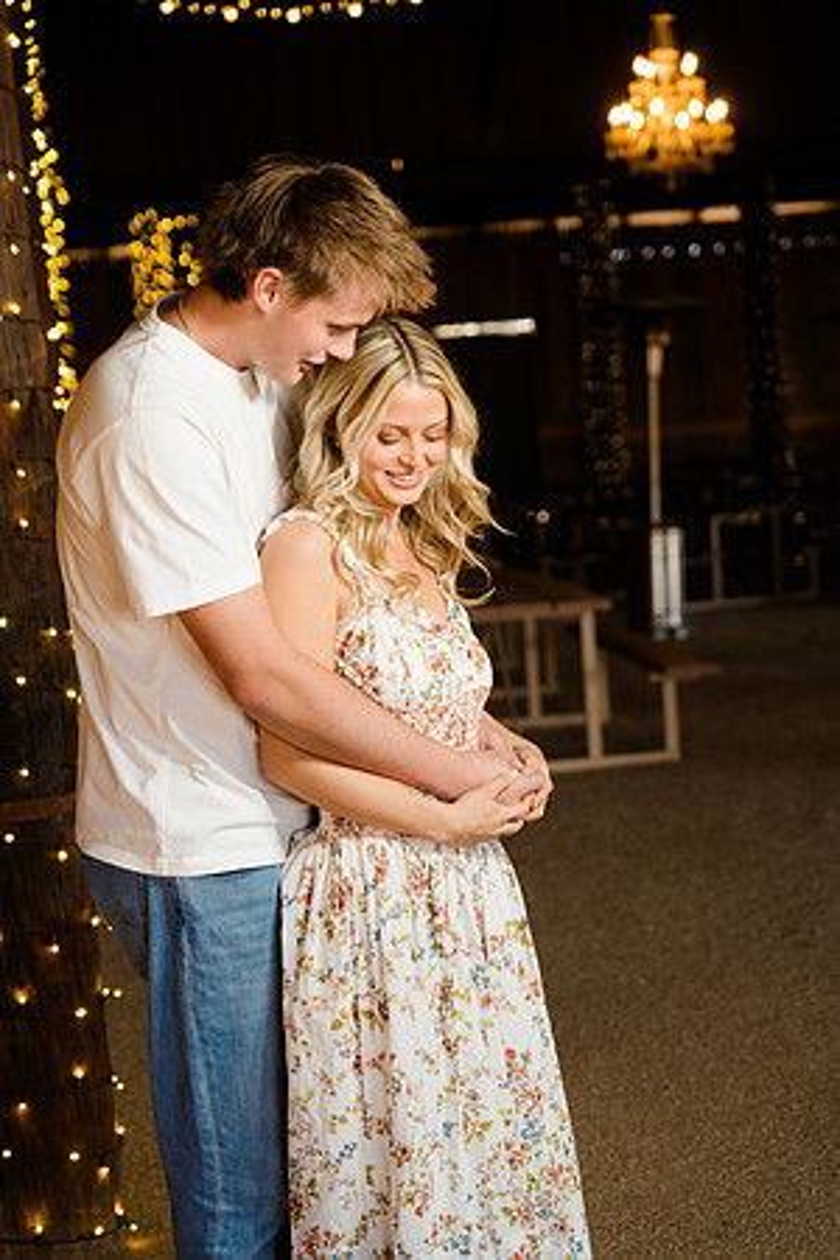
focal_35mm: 79
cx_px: 420
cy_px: 630
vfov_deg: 25.7
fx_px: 2765
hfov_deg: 17.3
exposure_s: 1/200
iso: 800
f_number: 4
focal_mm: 79
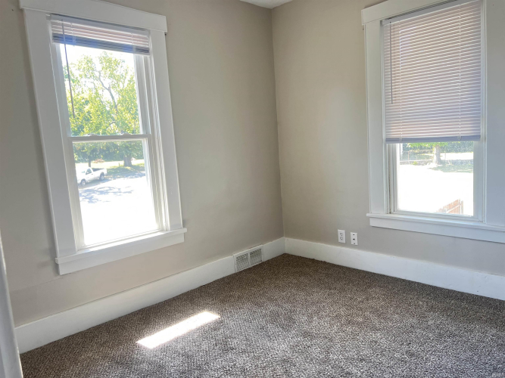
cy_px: 189
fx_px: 379
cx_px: 252
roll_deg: +3.8
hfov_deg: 67.3
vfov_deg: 53.0
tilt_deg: -6.1
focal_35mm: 26
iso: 80
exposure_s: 1/121
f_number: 1.5
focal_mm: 5.7
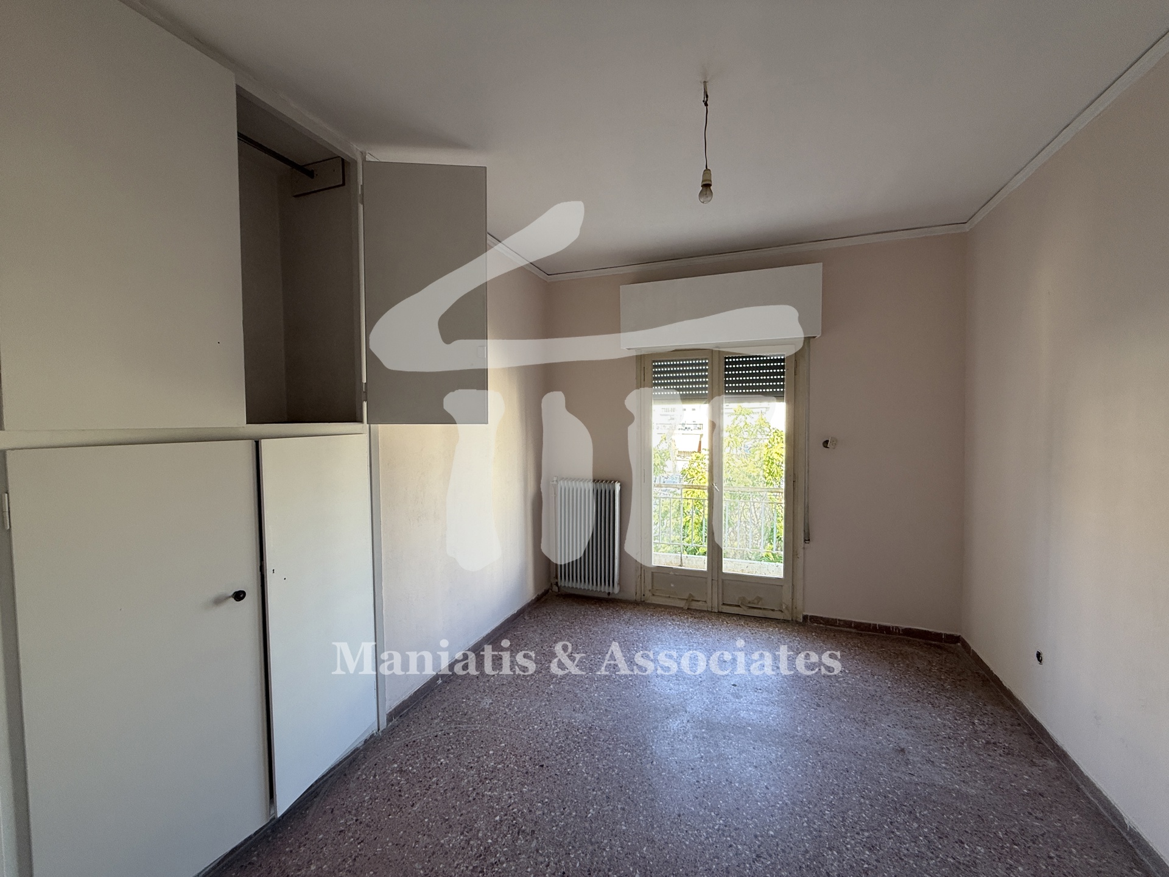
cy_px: 438
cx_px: 584
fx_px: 473
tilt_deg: -2.0
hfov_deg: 102.1
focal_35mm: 14
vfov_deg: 85.7
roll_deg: +0.0
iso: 64
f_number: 2.2
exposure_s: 1/104
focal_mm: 2.22
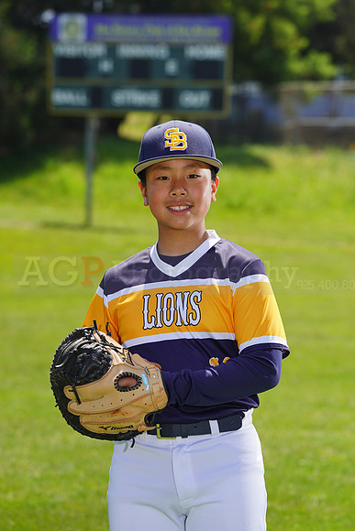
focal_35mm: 187
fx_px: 2764
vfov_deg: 11.0
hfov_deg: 7.3
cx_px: 178
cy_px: 266
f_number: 8
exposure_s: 1/250
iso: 100
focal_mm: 187
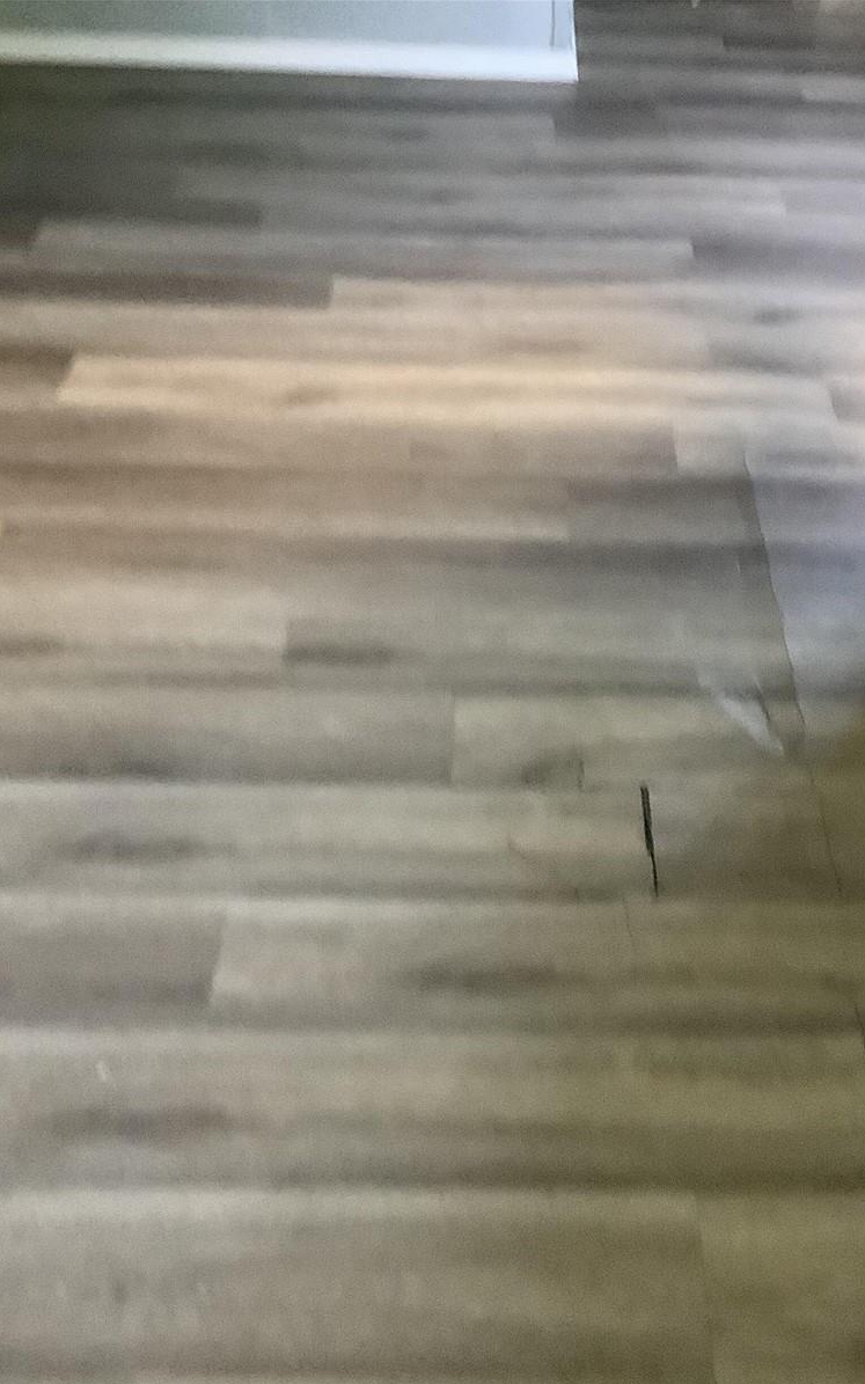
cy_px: 694
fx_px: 1659
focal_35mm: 44
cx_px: 576
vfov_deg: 45.3
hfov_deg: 29.0
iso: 400
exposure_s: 1/40
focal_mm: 3.3
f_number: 2.4
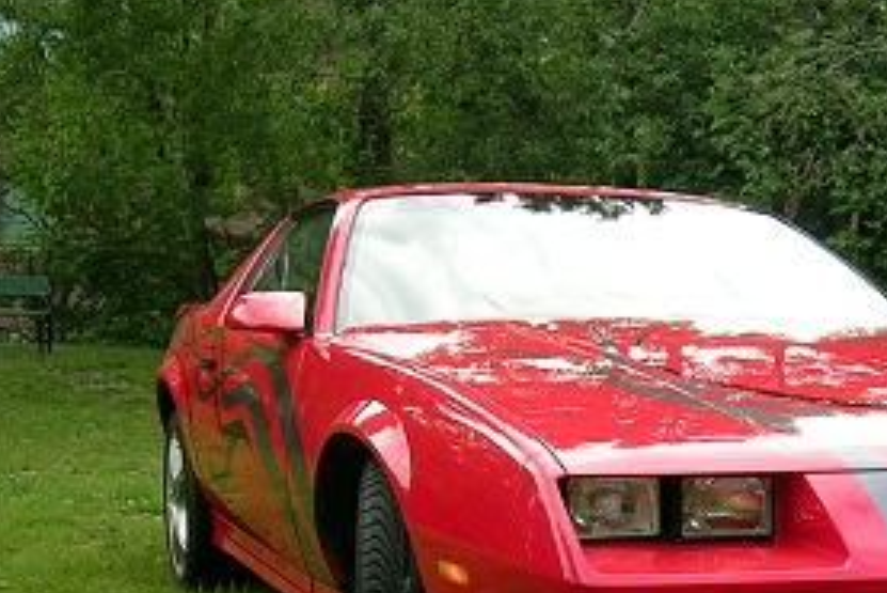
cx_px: 669
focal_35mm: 72
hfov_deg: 27.7
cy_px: 514
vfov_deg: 18.7
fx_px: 1775
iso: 50
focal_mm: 5.4
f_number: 2.8
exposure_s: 1/188
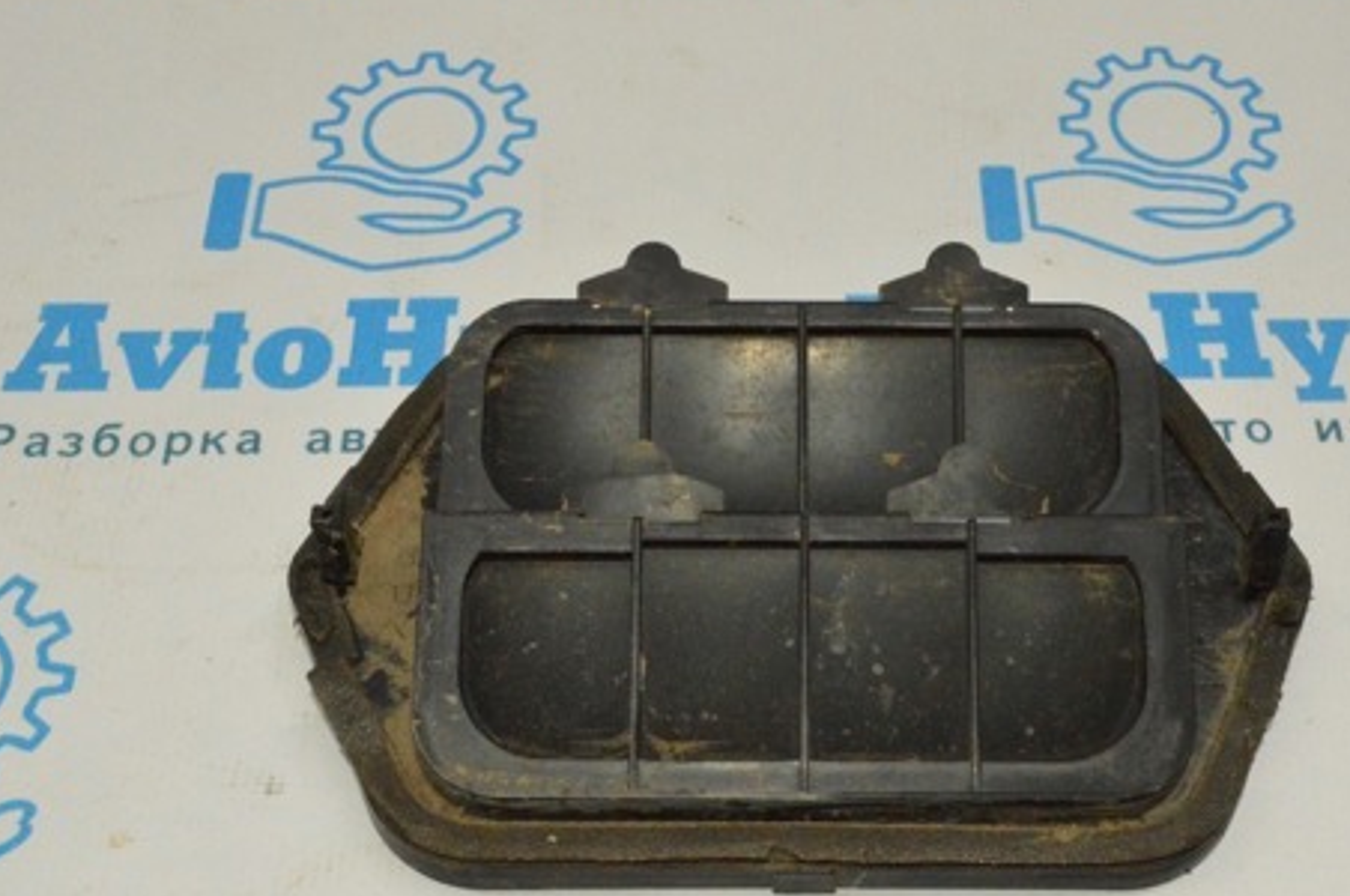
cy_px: 551
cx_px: 747
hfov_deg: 38.9
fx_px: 1910
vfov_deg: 26.3
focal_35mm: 51
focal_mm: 24
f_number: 16
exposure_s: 1/200
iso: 6400
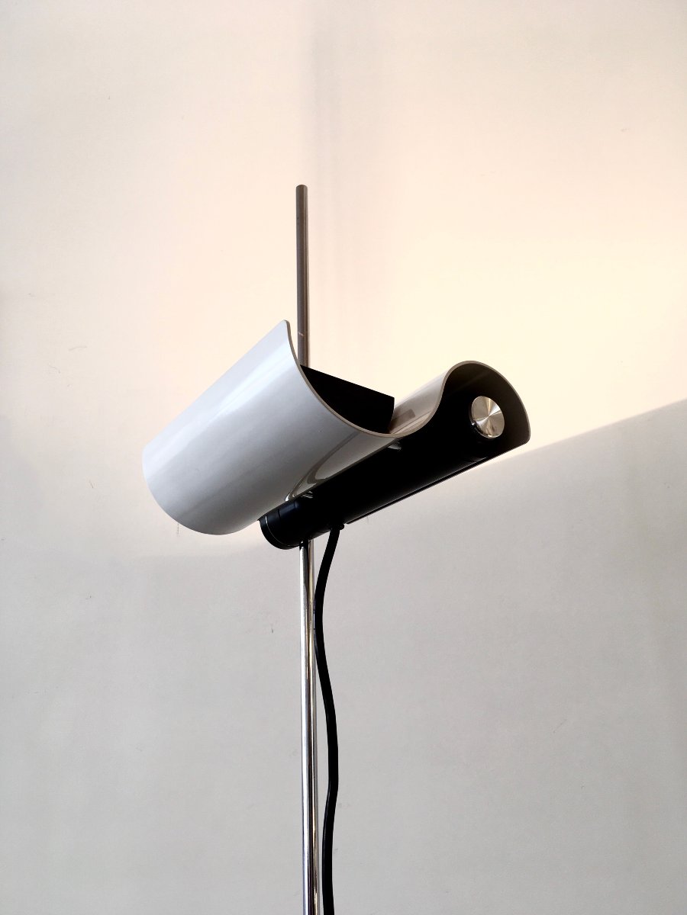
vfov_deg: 61.7
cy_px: 458
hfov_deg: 48.2
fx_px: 767
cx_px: 344
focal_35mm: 29
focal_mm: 4.15
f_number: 2.2
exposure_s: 1/100
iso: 32
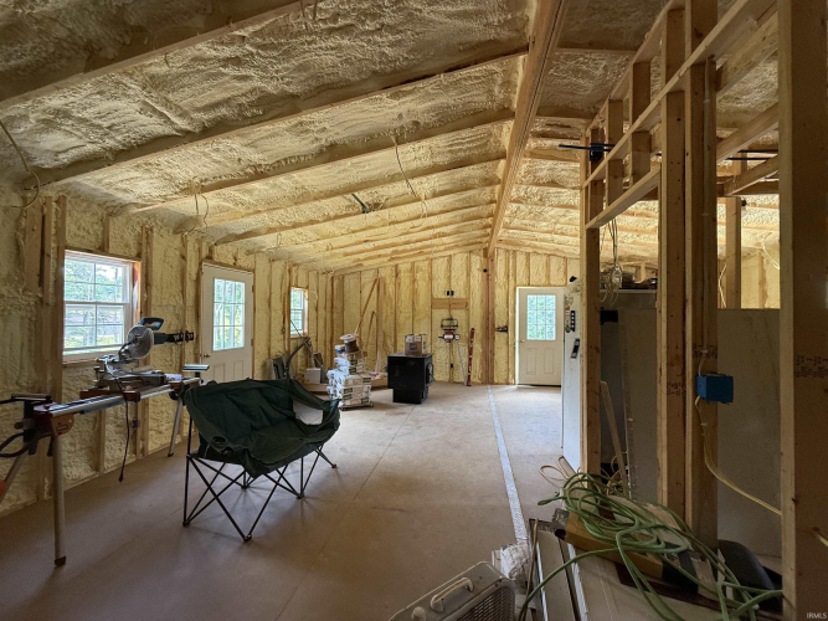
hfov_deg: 102.1
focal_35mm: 14
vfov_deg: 85.7
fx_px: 335
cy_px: 310
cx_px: 414
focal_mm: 2.22
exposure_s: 1/99
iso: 320
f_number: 2.2
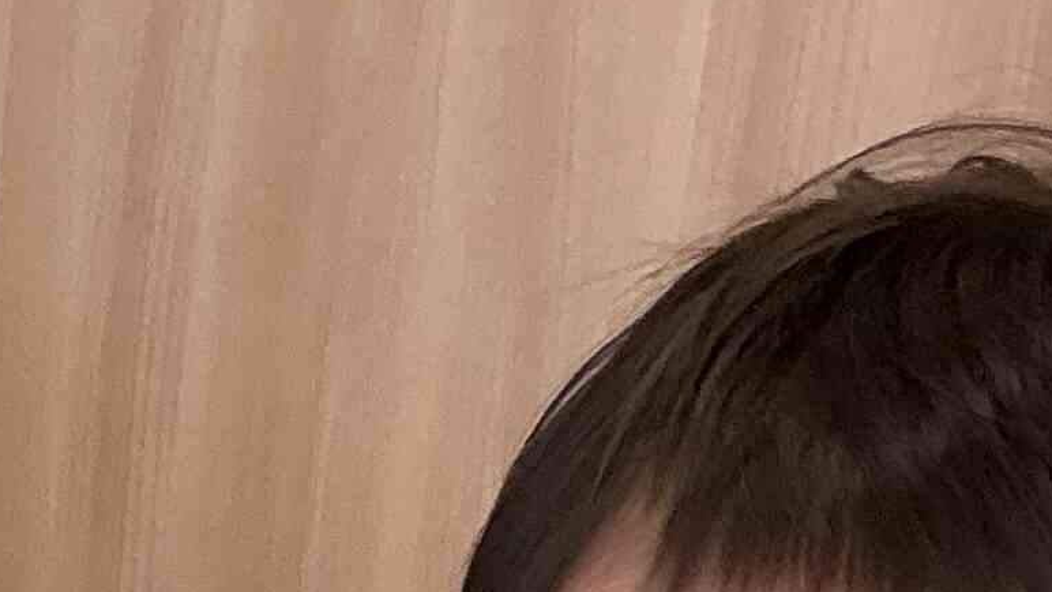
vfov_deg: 6.9
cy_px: 1481
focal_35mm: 165
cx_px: -586
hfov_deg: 12.3
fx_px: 4602
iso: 50
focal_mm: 3
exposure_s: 1/120
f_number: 1.8
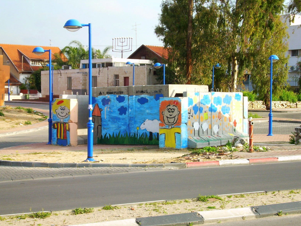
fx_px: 687
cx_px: 150
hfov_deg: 24.7
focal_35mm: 79
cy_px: 116
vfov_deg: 18.7
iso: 50
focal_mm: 13.2
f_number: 3.9
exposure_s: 1/177
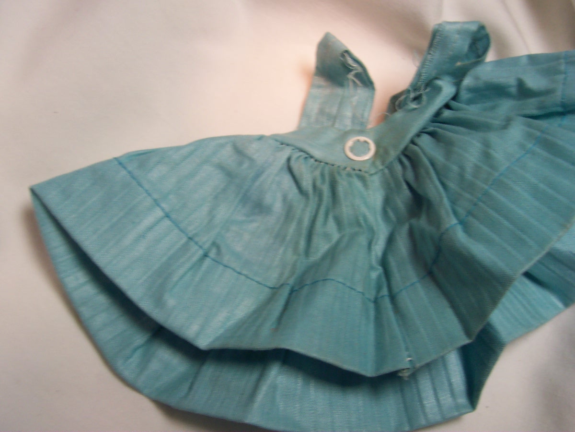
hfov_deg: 50.1
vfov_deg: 38.7
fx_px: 615
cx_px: 288
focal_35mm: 37
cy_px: 216
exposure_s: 1/60
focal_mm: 5.6
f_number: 2.8
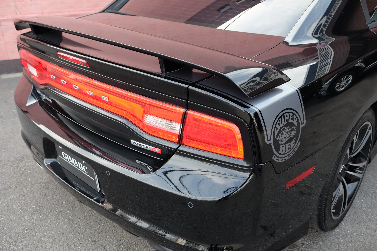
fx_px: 335
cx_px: 188
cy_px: 126
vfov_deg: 41.1
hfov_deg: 58.7
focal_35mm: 32
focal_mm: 21.4
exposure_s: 1/150
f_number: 5
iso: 400
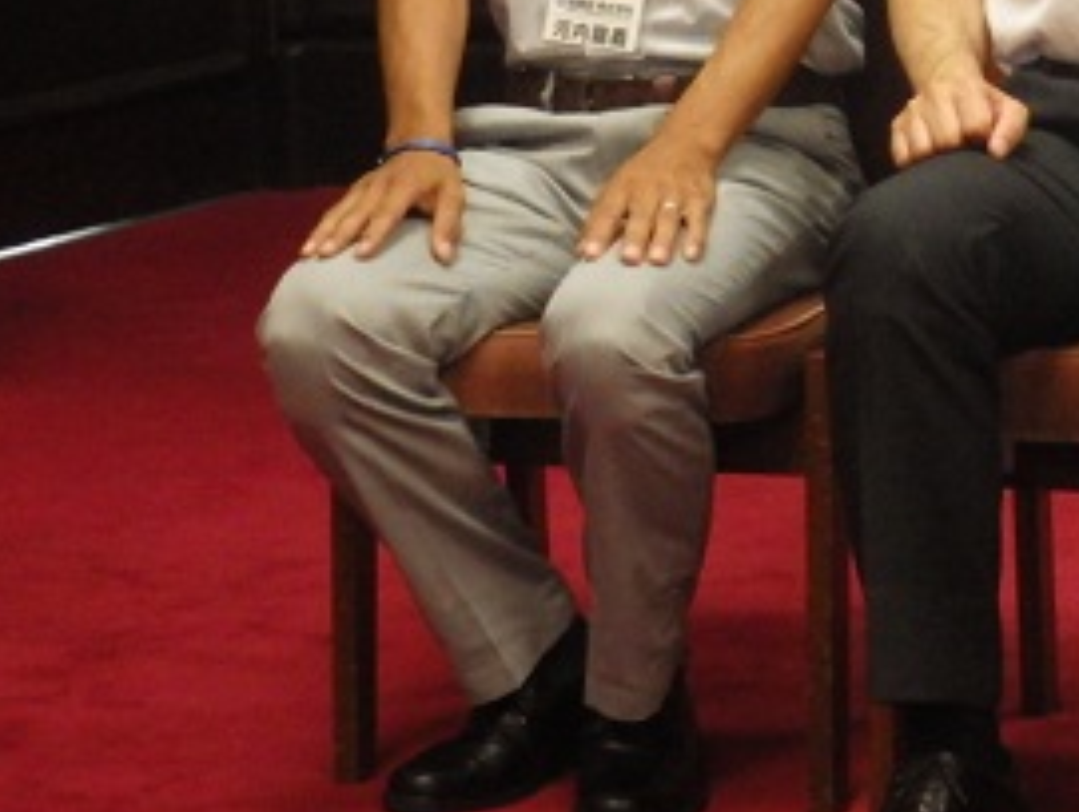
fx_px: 4900
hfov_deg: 12.4
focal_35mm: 157
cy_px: 64
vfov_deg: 9.4
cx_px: 1031
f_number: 4
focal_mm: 12.6
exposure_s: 1/100
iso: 1250
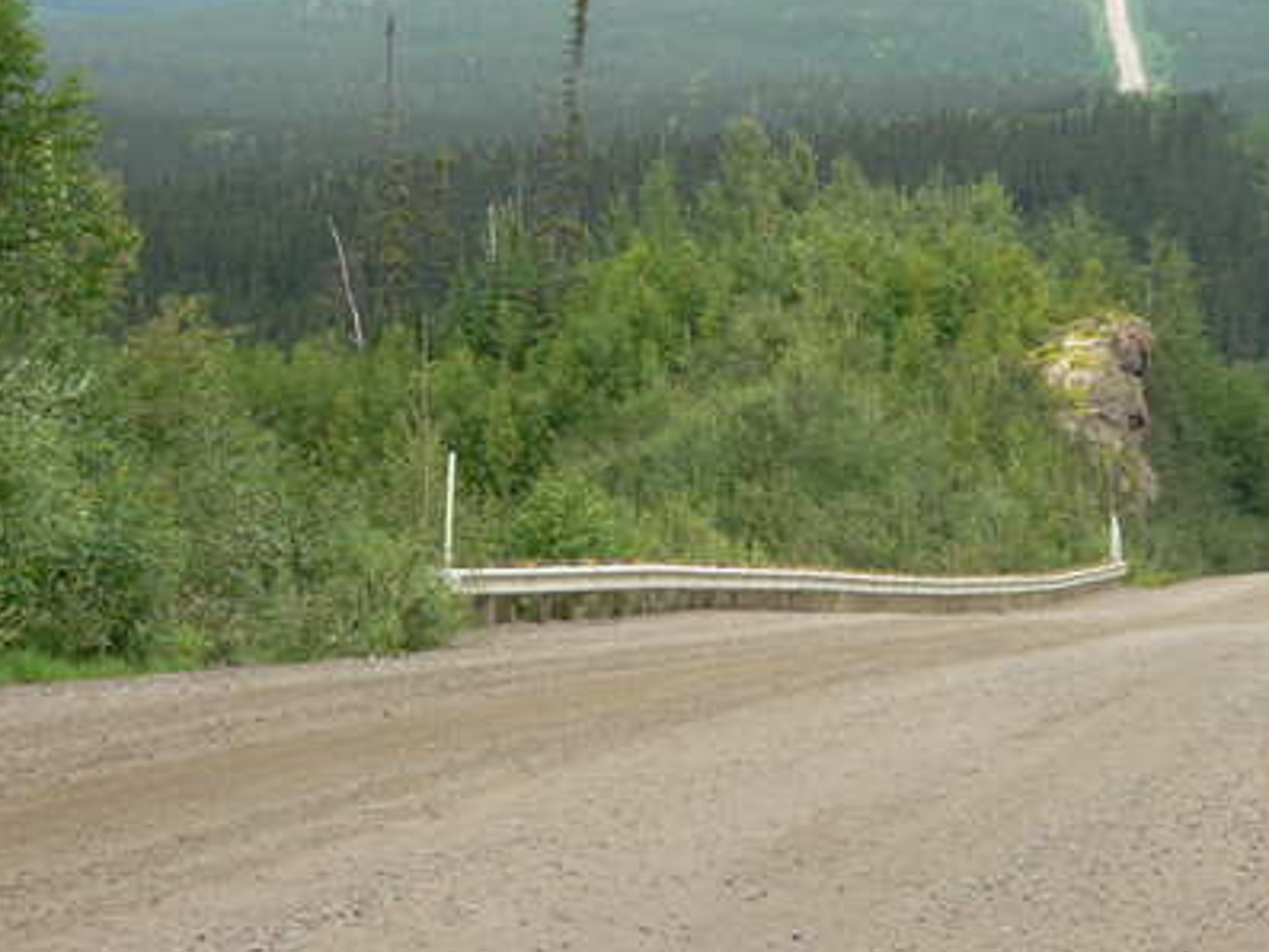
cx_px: 946
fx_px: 6564
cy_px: 211
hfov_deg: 11.0
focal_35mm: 179
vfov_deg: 8.3
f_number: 2.8
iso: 80
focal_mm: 18.5
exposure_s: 1/60
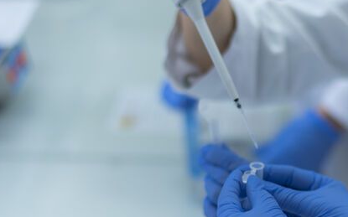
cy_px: 163
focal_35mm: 104
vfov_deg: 12.5
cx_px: 307
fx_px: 986
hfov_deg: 19.7
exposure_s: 1/100
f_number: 2
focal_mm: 50
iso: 180
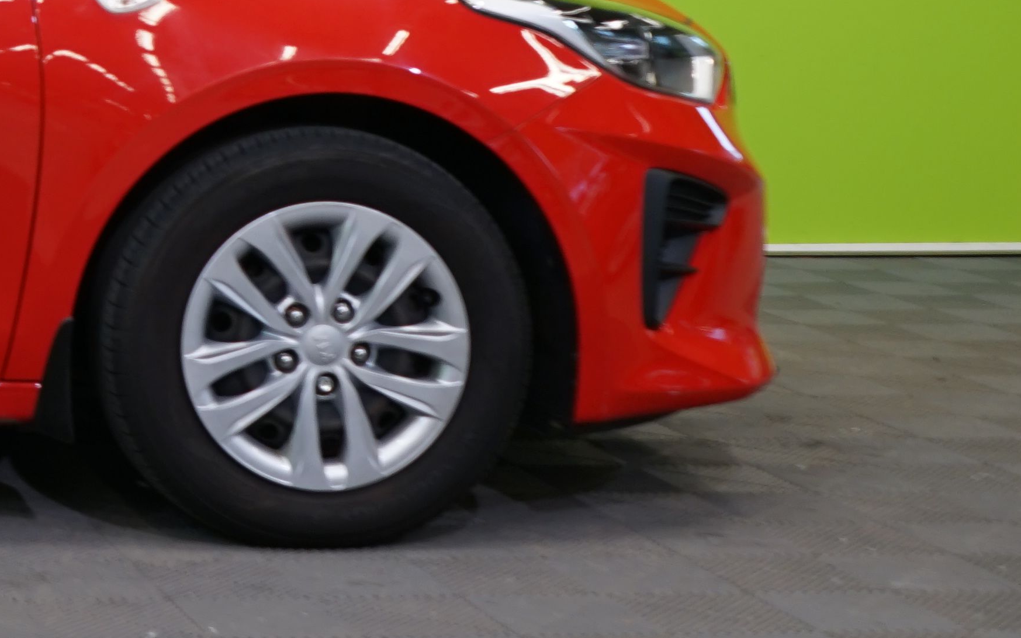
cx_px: -540
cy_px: -60
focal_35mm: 105
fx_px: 2922
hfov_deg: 17.6
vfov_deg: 12.3
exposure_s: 1/30
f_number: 5.6
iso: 400
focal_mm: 30
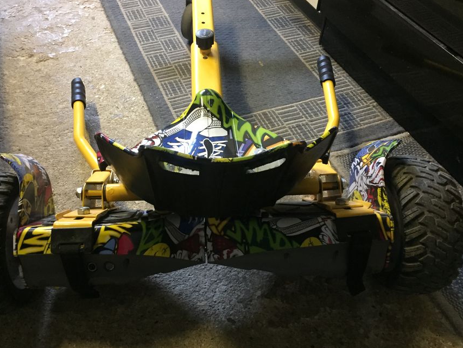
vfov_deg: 41.8
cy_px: 176
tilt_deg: -46.5
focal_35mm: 34
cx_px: 208
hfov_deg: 53.9
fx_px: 455
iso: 320
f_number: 2.2
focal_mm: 4.15
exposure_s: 1/17
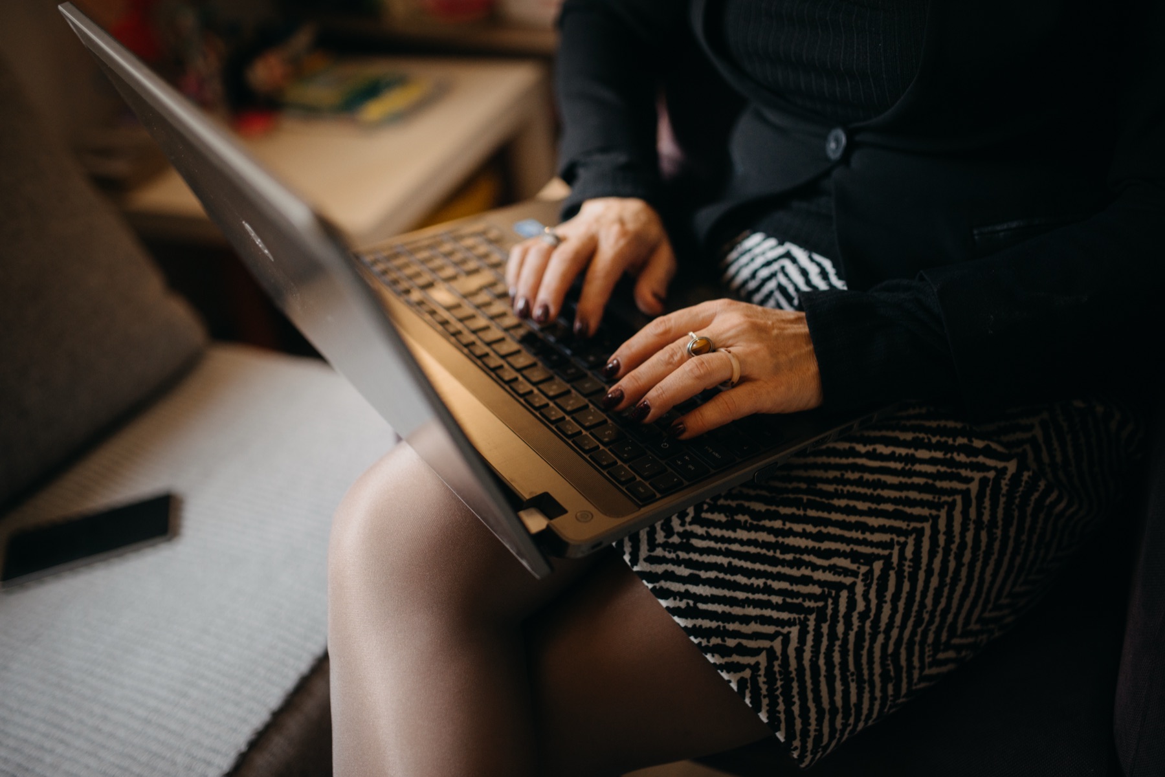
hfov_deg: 54.4
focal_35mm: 35
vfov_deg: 37.9
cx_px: 582
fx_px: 1133
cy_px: 388
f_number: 1.4
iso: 500
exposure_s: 1/250
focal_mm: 35
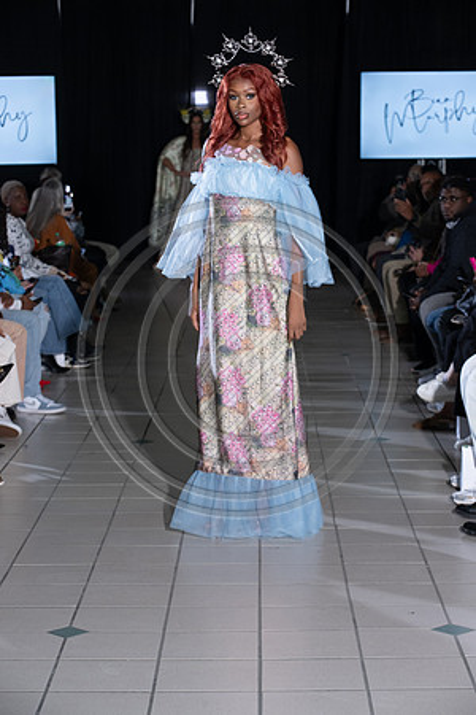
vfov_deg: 22.1
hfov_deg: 14.9
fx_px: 1825
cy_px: 358
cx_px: 238
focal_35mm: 92
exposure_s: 1/160
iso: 1000
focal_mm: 92
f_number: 6.3
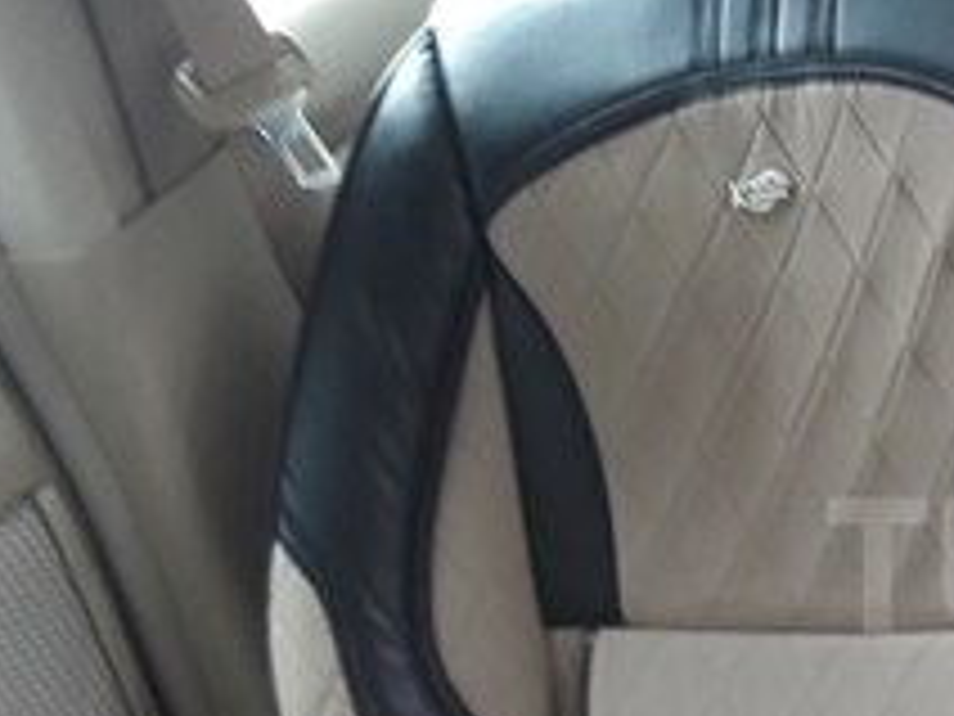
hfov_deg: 20.3
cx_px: 1287
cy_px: 565
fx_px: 2398
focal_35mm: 87
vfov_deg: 16.9
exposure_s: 1/33
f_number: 1.9
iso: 100
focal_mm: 3.7
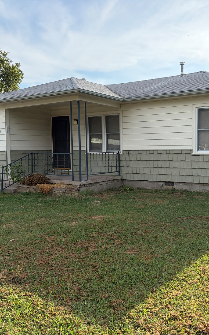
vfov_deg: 52.7
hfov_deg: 34.1
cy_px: 168
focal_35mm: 37
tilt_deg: -2.9
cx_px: 140
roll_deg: +1.1
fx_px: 337
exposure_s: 1/2283
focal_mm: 5.96
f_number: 1.6
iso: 64
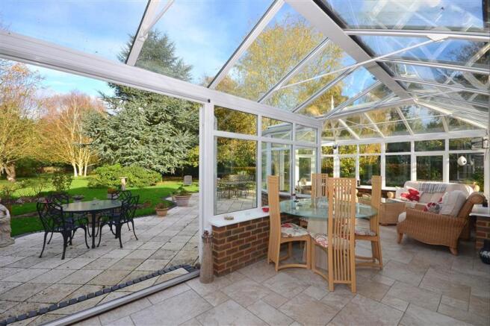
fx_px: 225
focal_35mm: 16
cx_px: 245
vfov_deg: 72.0
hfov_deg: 95.0
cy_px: 163
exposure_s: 1/200
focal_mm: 11
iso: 400
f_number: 13
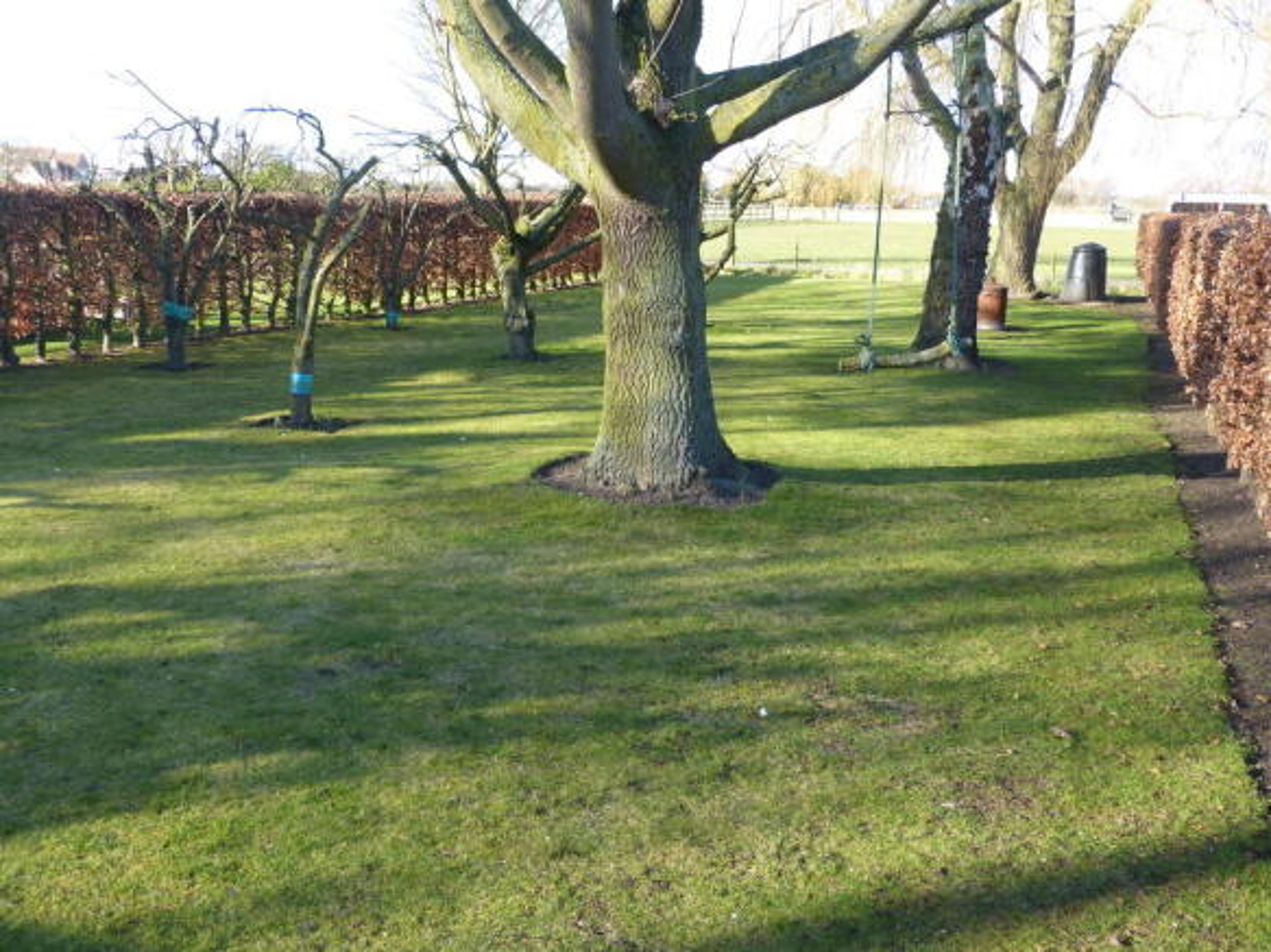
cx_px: 636
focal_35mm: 36
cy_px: 476
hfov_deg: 51.4
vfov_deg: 39.6
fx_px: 1322
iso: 100
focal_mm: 6.2
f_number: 4
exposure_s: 1/125
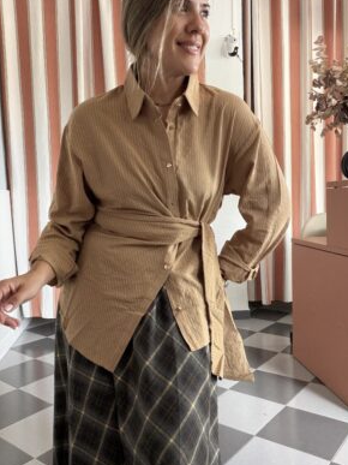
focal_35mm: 31
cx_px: 179
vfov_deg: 58.4
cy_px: 232
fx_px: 416
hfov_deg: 45.4
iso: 200
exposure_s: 1/60
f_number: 1.9
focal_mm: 2.71
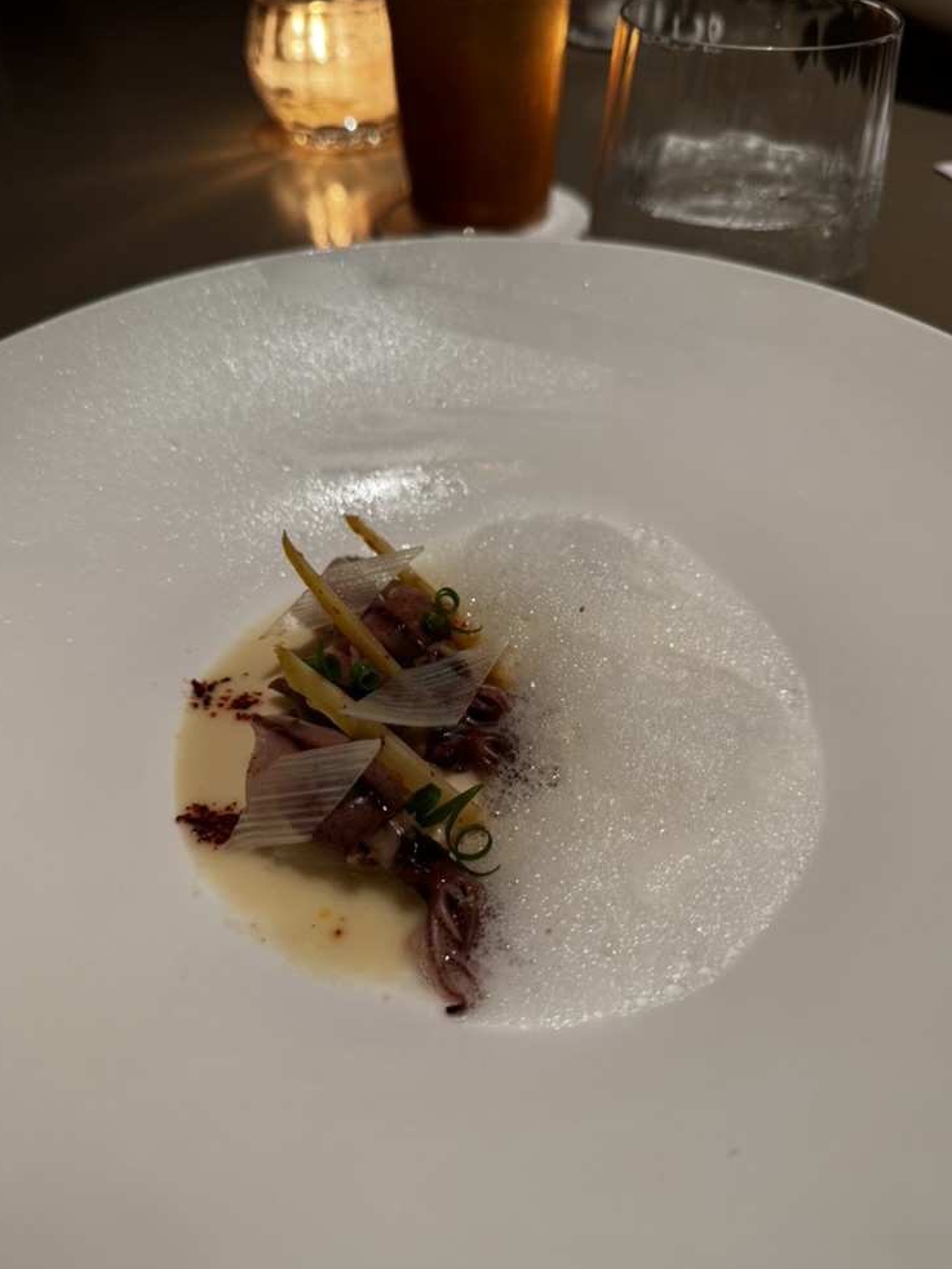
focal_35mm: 25
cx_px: 478
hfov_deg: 54.9
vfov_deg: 69.4
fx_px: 917
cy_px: 656
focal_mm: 6.76
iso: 125
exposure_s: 1/50
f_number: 1.78
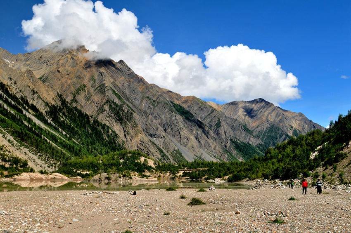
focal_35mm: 36
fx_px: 351
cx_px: 176
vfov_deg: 36.8
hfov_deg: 53.2
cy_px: 116
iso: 320
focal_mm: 24
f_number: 9
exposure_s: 1/100
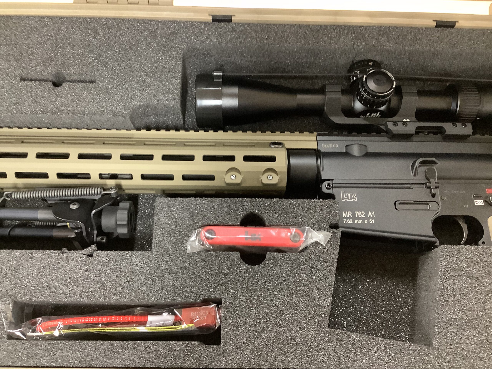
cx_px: 246
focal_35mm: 31
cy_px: 184
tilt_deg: -71.5
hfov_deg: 58.4
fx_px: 441
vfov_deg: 45.4
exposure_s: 1/30
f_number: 2.4
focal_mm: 3.3
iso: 400
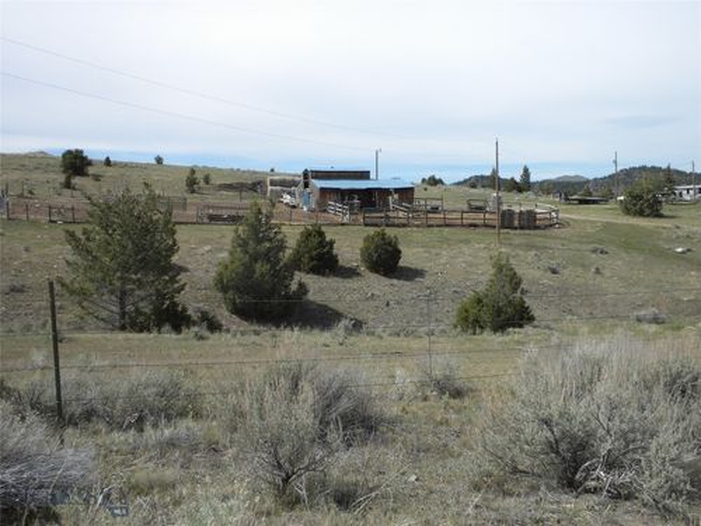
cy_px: 263
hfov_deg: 50.1
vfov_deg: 38.7
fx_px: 749
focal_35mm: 37
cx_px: 350
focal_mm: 6.6
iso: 64
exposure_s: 1/114
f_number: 10
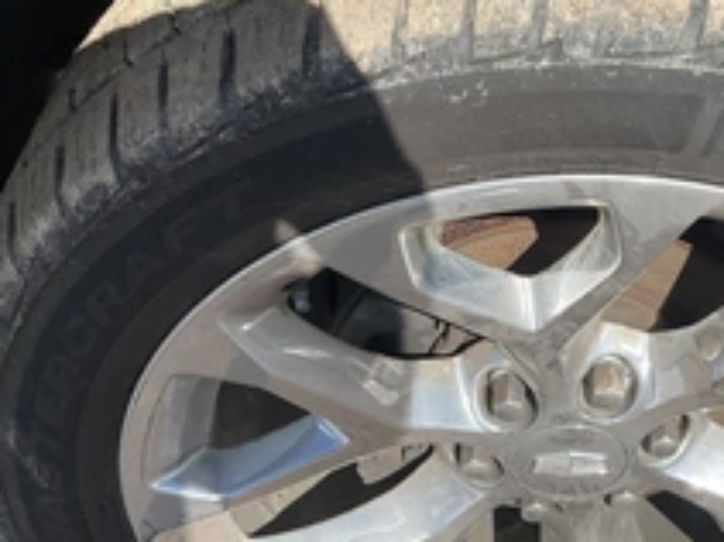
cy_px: 316
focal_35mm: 55
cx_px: 587
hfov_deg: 33.8
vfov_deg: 26.5
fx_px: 1150
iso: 25
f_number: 1.8
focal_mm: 3
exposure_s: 1/1221
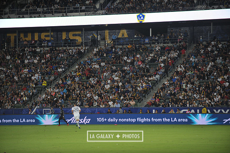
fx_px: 958
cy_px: 76
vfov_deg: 9.1
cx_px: 115
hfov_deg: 13.7
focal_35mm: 150
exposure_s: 1/1000
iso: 1250
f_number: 2.8
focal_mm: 150
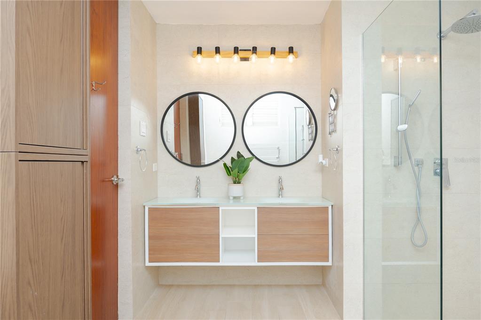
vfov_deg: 53.0
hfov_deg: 73.8
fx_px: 320
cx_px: 240
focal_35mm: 24
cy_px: 160
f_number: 6.3
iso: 160
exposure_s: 1/200
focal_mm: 24
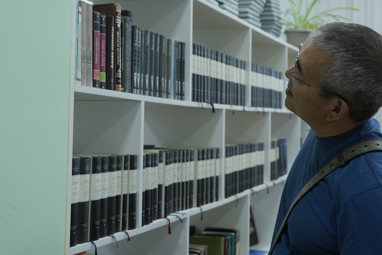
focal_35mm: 52
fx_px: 552
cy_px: 91
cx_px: 245
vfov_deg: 25.9
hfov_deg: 37.9
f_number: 4
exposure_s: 1/40
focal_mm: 36
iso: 400
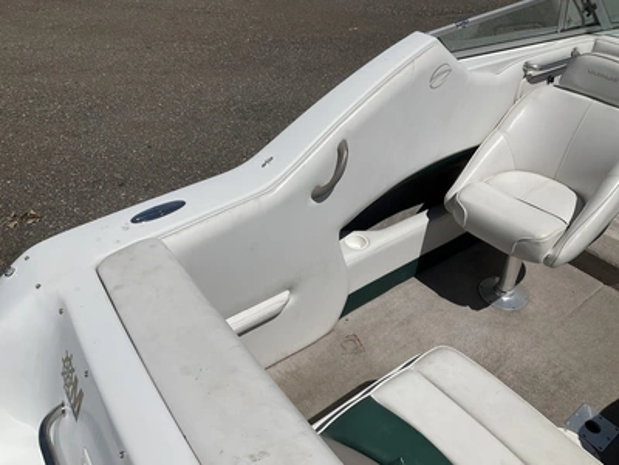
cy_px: 232
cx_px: 310
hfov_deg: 61.7
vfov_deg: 48.2
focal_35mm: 29
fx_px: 519
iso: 25
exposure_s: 1/6536
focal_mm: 3
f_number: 1.8
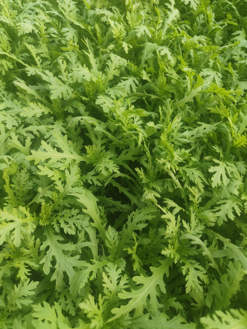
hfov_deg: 56.8
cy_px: 164
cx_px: 124
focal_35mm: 24
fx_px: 228
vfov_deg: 71.6
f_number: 1.8
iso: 125
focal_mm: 5.59
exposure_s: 1/100
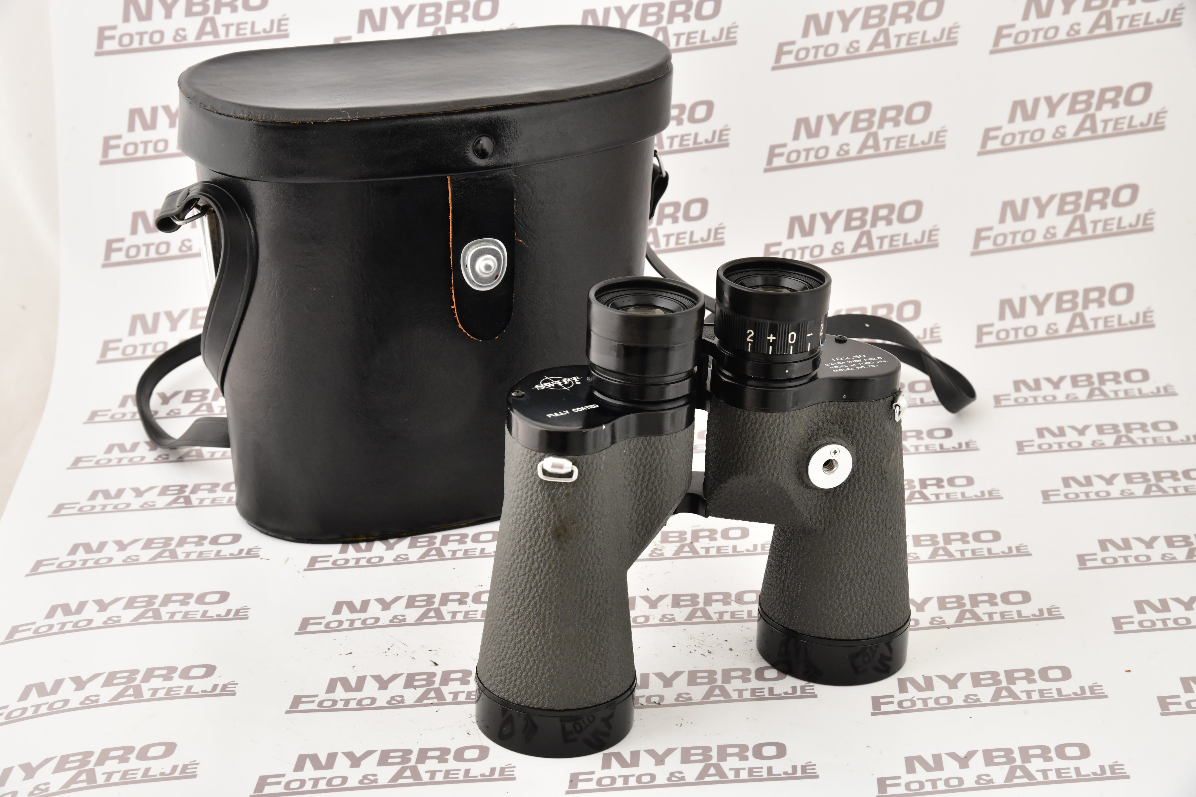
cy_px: 398
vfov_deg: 18.2
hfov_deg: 27.0
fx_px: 2491
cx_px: 598
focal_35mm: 75
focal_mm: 75
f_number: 13
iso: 1600
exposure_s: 1/160
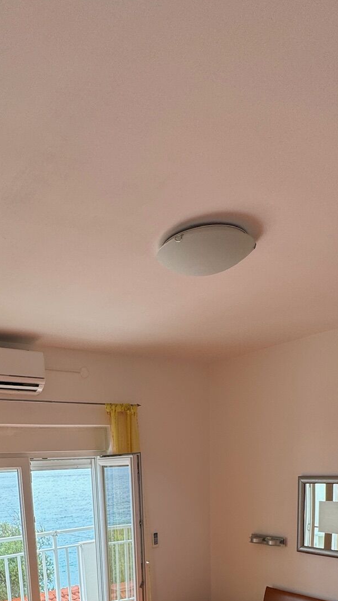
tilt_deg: -10.4
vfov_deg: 56.5
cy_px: 546
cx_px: 123
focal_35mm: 29
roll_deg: +3.4
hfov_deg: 39.9
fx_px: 462
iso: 64
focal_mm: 2.22
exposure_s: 1/99
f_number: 2.2
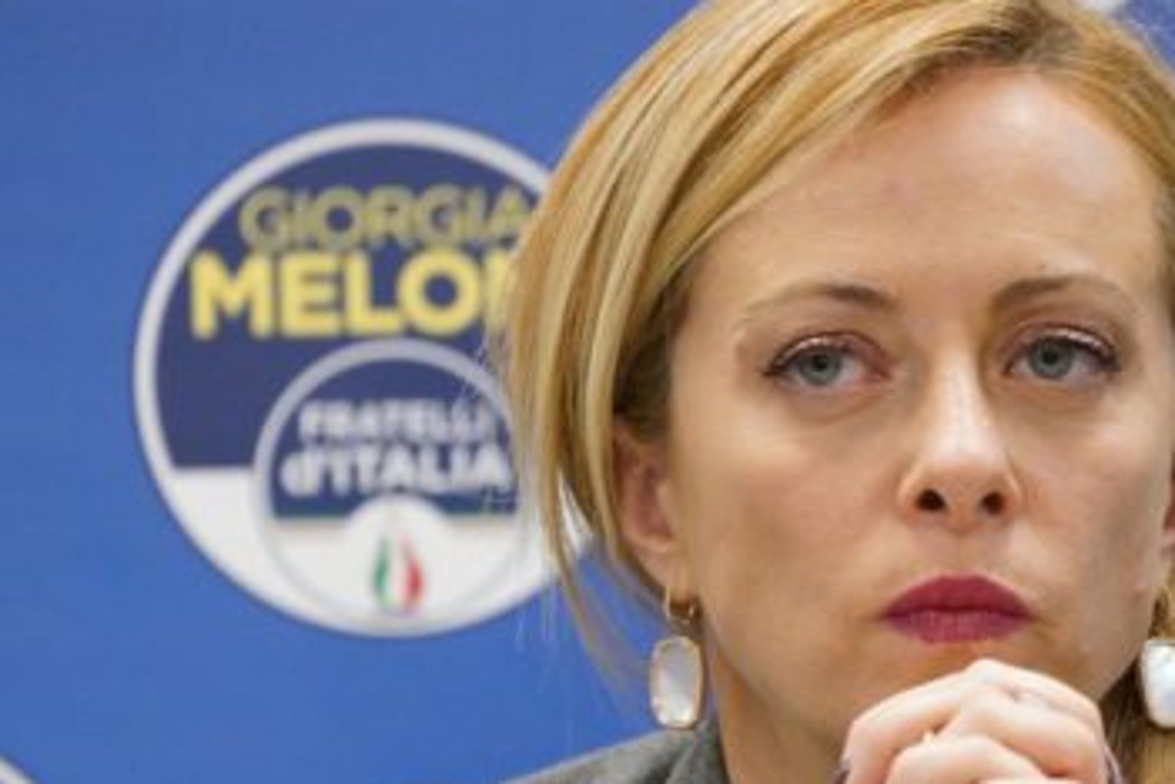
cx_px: 961
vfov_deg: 1.9
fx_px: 23107
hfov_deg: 2.9
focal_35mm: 708
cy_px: 586
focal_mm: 324
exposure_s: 1/200
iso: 6400
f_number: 5.6
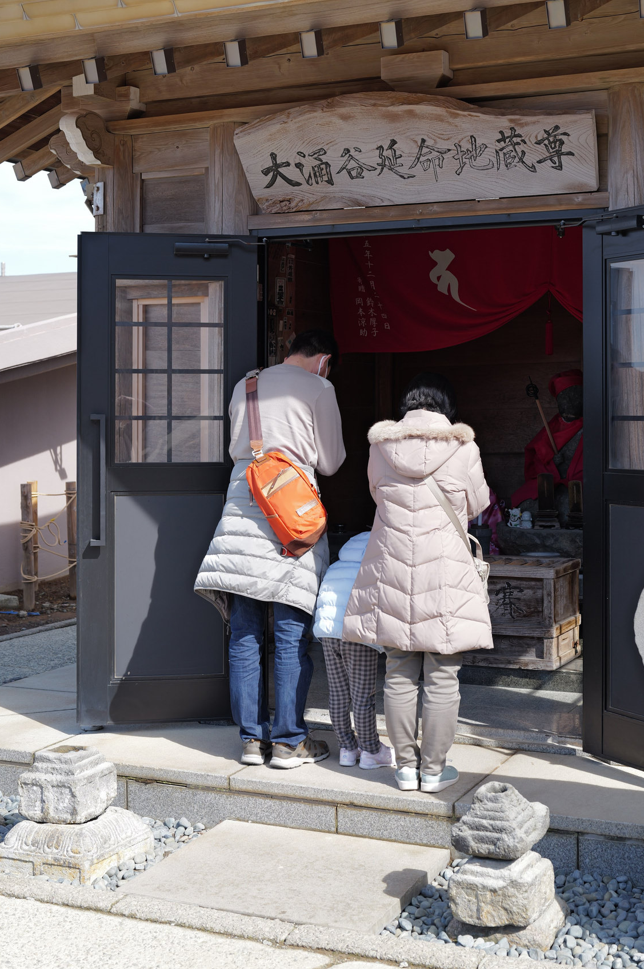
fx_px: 1397
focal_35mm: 52
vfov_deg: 38.1
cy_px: 389
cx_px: 386
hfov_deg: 25.9
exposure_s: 1/250
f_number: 4.5
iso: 100
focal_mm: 43
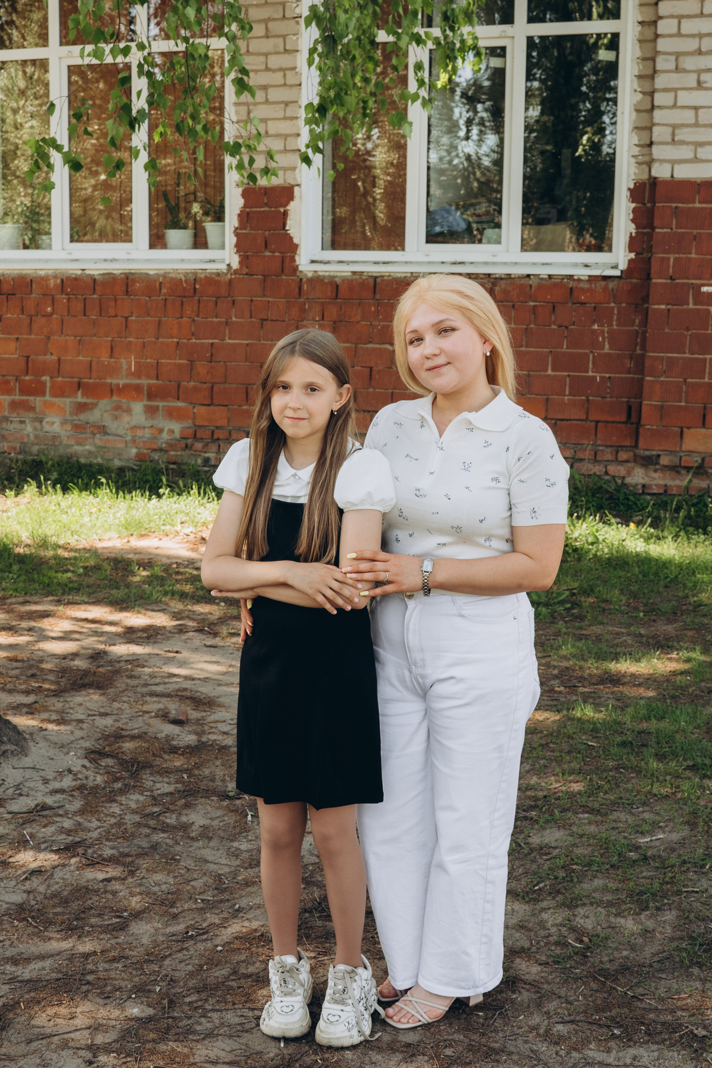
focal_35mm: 42
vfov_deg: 46.4
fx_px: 1246
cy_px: 534
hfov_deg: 31.9
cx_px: 356
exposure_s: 1/250
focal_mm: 28
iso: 500
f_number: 6.3
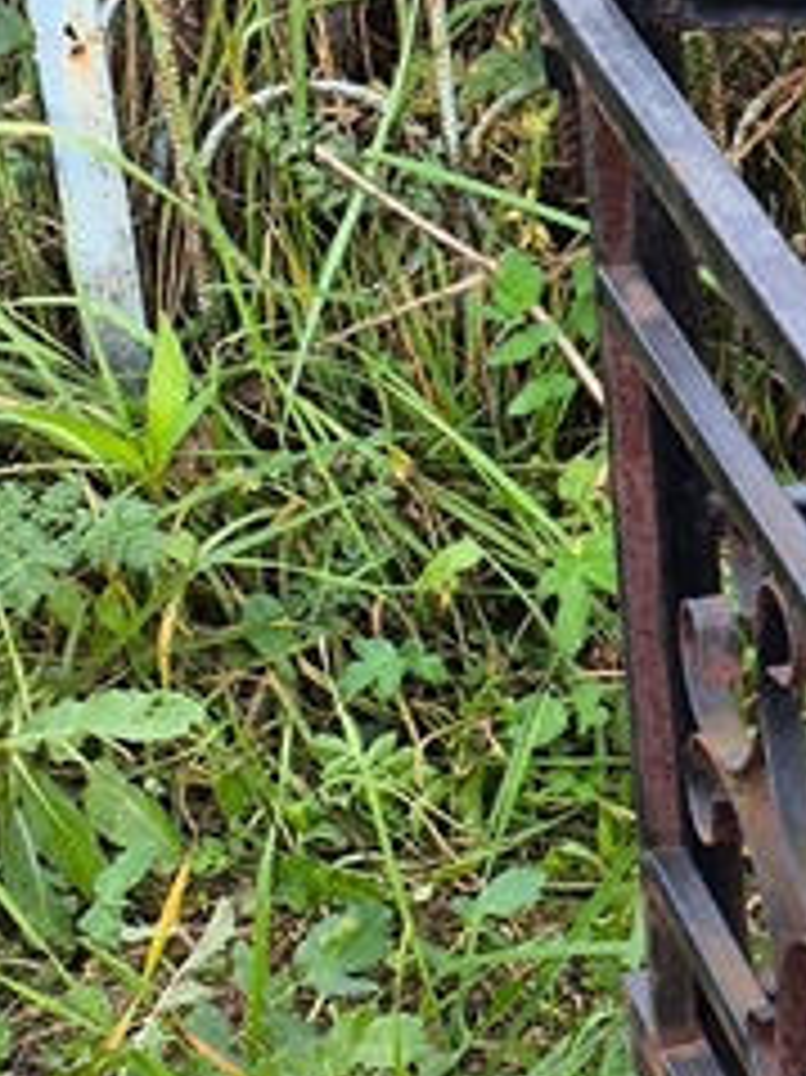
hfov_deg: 8.6
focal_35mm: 167
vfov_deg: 11.8
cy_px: 540
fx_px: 5189
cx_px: 1421
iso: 64
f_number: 1.7
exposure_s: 1/120
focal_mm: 4.71
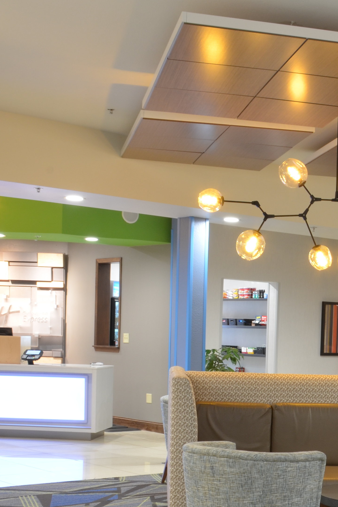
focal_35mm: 68
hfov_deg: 19.0
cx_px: 394
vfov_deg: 29.3
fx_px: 957
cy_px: 369
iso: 200
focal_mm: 20
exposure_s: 3
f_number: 16
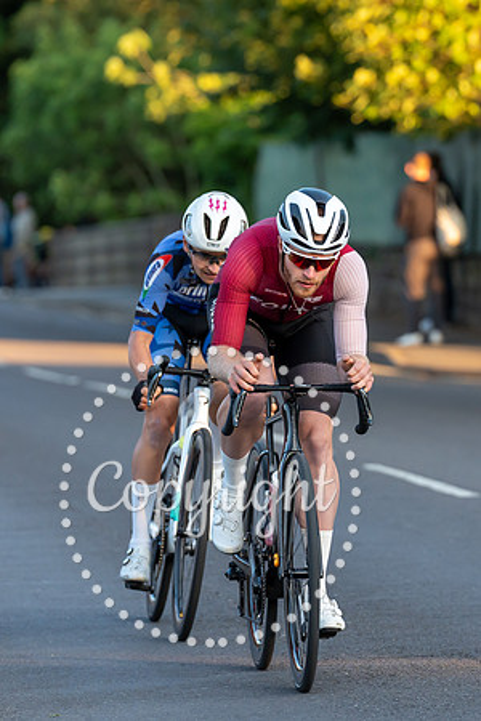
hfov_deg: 3.8
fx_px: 7198
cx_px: 433
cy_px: 322
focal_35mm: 359
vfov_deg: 5.7
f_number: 4
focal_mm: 200
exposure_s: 1/800
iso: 1000
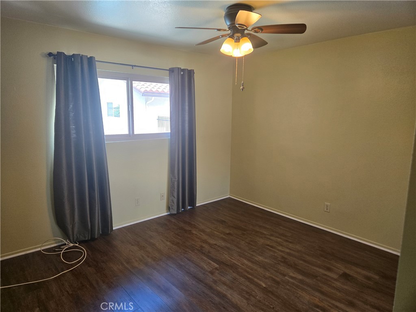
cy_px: 156
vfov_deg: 58.9
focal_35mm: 23
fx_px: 276
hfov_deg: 73.9
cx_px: 208
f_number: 1.8
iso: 125
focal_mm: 5.4
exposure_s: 1/120
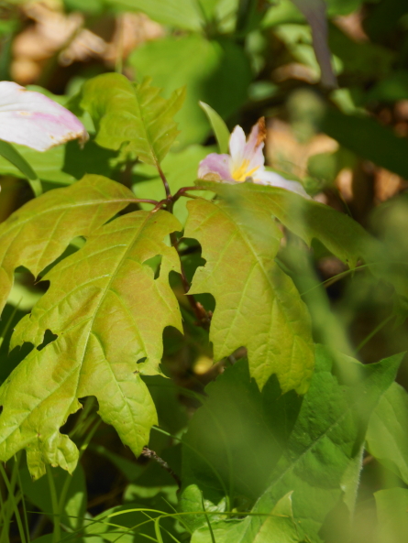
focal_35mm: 243
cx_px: -37
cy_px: 259
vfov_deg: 8.1
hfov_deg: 6.1
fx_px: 3817
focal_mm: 100
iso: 100
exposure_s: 1/200
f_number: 6.3
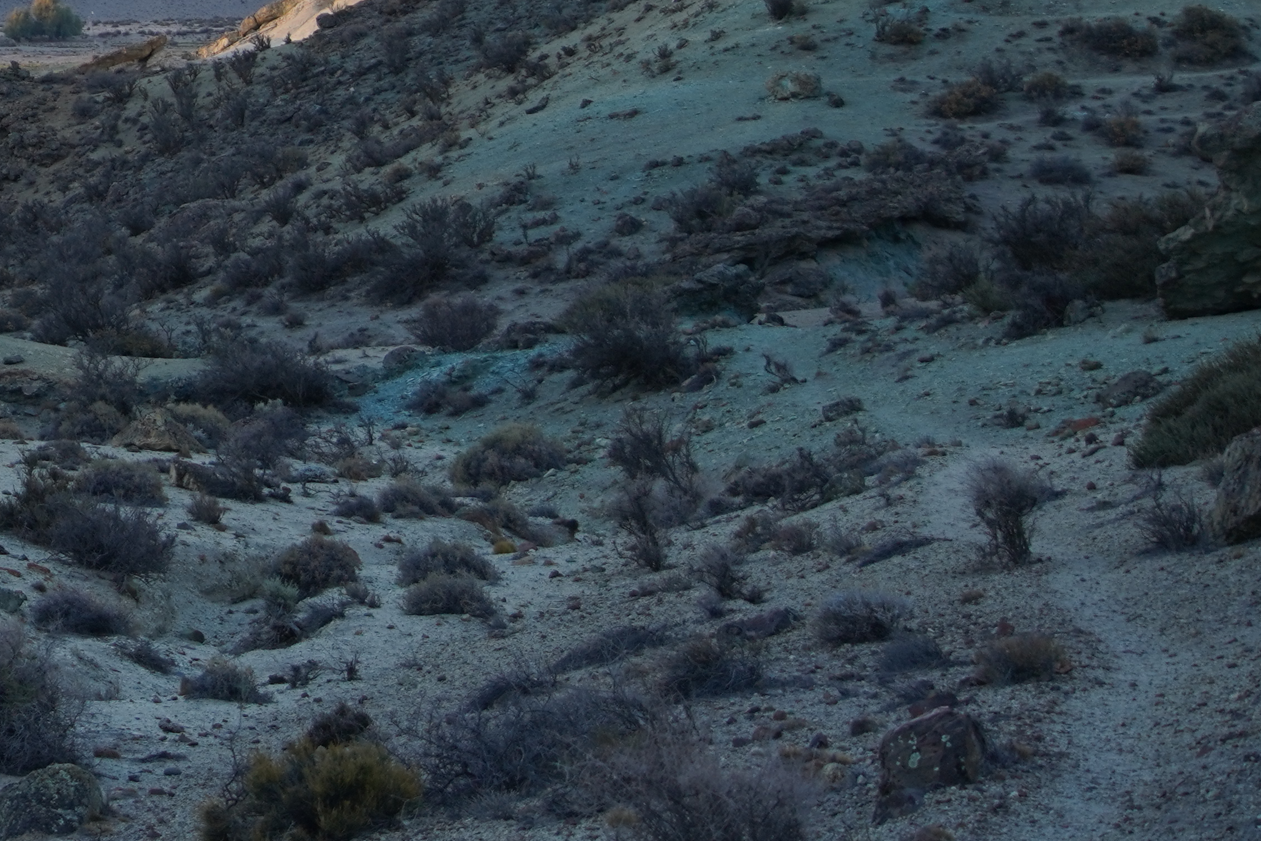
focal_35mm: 127
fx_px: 4448
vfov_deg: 10.6
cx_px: -344
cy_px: -216
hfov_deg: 15.4
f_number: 4.5
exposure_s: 1/60
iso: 250
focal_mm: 48
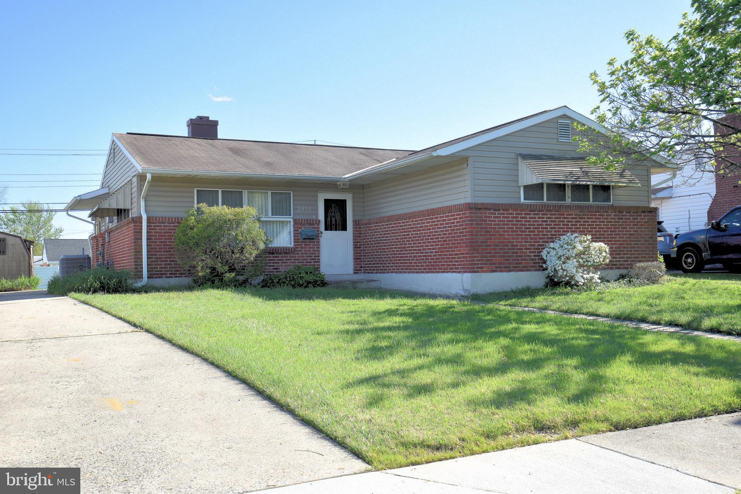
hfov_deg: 53.1
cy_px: 247
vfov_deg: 36.9
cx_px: 370
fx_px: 741
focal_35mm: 36
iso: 100
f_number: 6.3
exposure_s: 1/160
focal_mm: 24
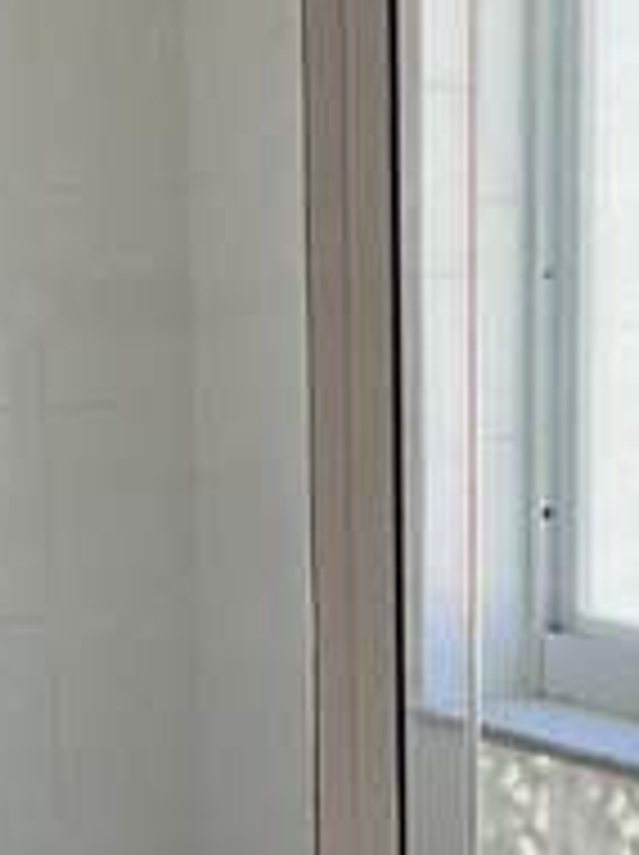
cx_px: 621
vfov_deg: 11.6
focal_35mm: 163
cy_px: 1310
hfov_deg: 9.0
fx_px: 4021
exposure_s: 1/128
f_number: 1.8
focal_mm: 3
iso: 32
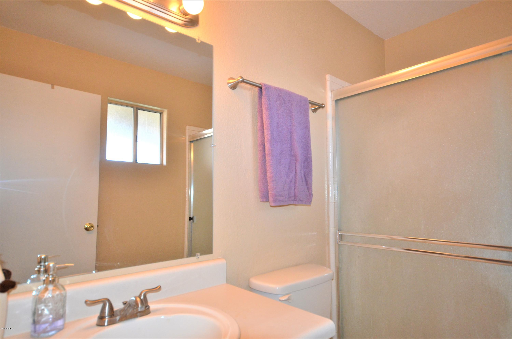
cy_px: 170
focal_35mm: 20
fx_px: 277
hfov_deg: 85.5
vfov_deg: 63.0
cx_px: 256
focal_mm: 13
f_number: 4.5
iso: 800
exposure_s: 1/60
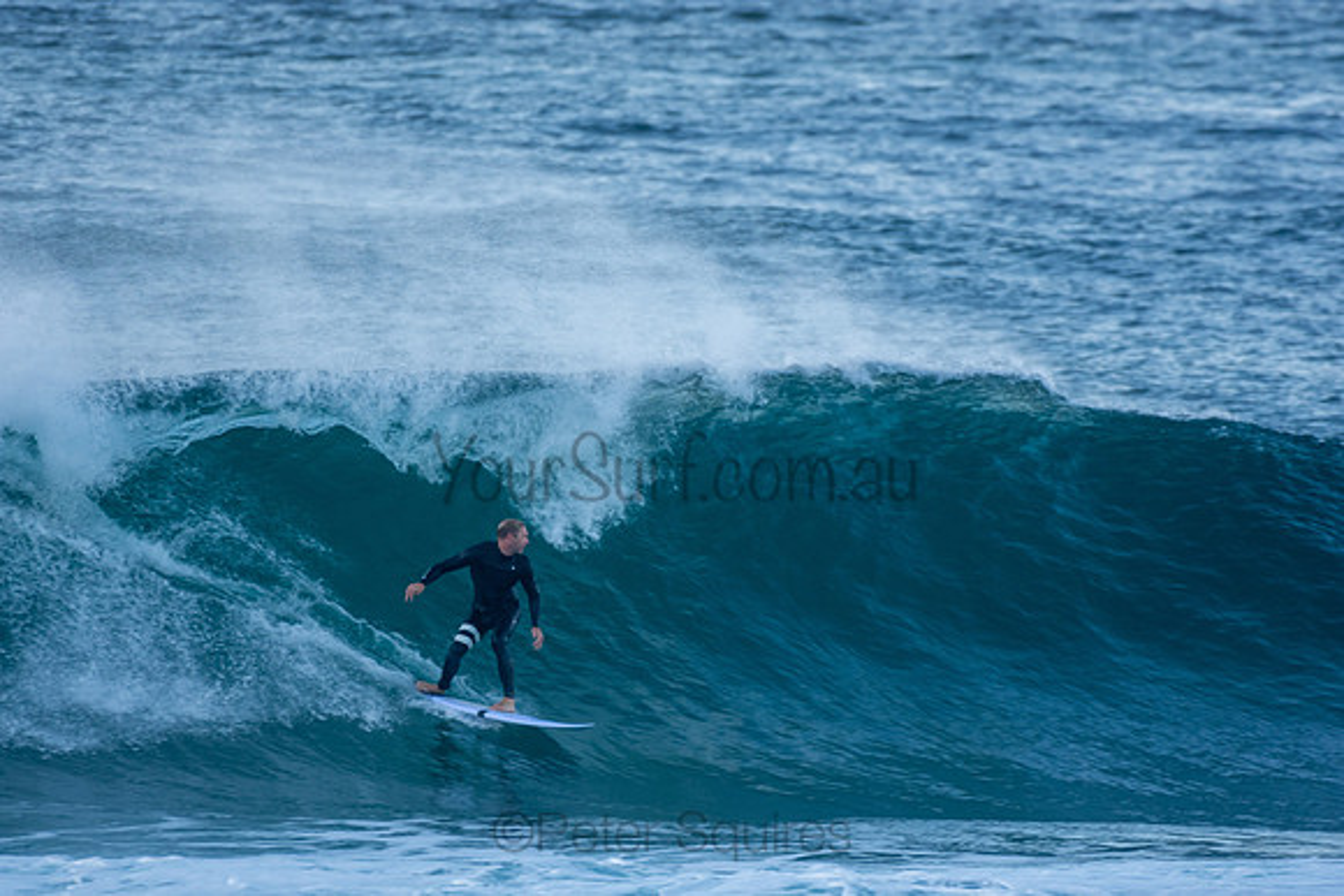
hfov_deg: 2.7
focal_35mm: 750
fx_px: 28005
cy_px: 448
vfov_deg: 1.8
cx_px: 672
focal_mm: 500
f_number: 5.6
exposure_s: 1/400
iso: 450
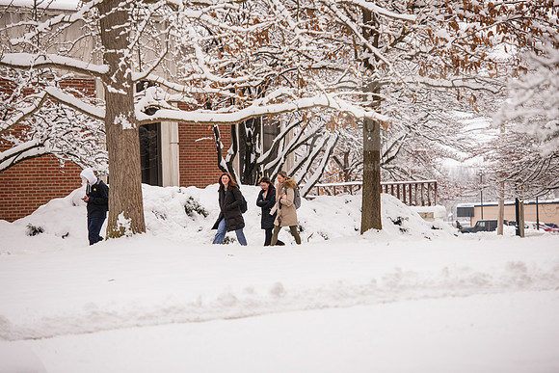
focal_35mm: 150
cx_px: 280
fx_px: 2330
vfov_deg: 9.2
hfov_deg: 13.7
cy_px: 186
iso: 160
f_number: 3.5
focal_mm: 150
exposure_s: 1/400
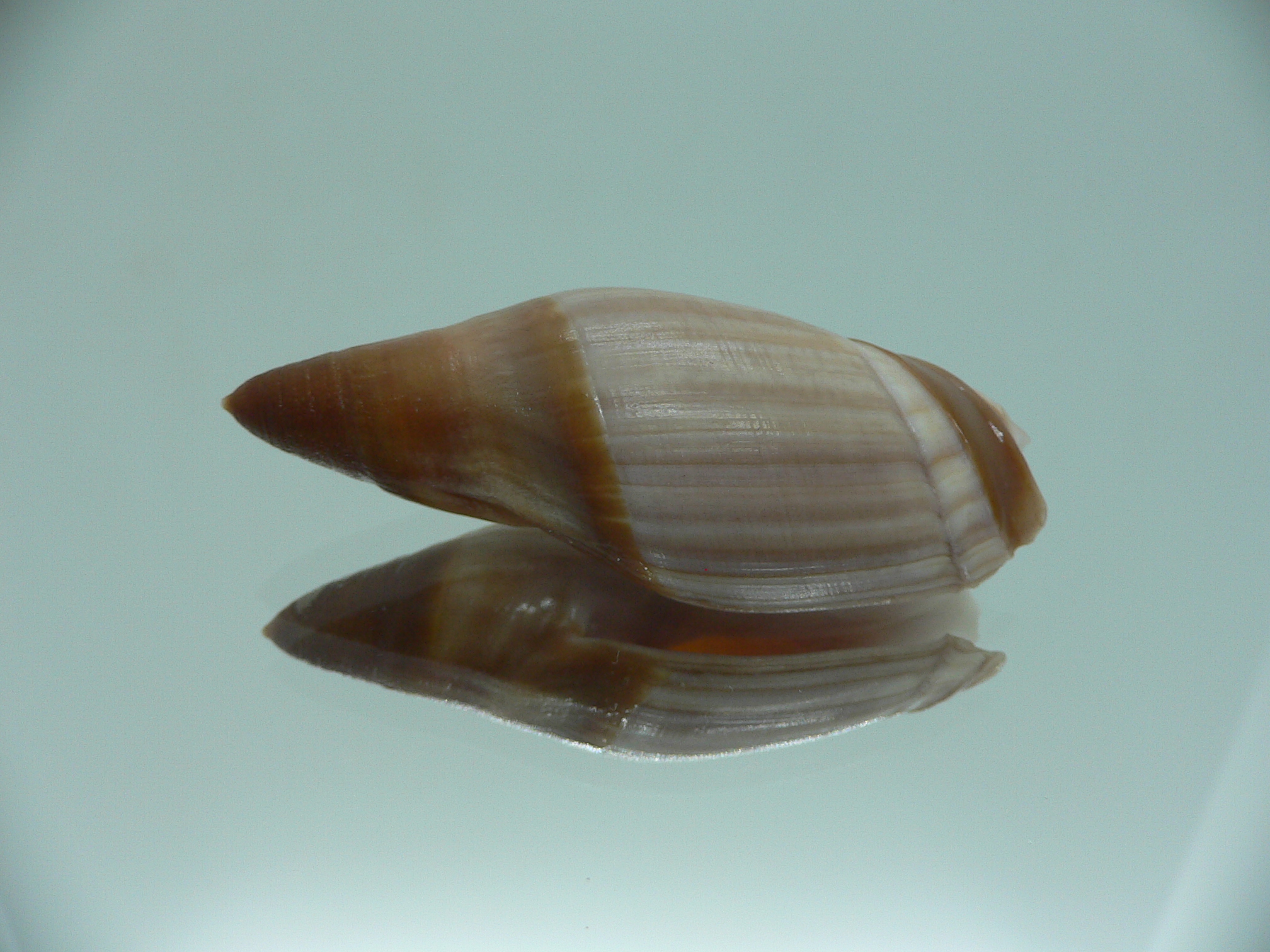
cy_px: 476
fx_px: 1284
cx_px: 635
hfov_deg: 52.6
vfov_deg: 40.7
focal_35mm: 35
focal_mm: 4.6
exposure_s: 1/60
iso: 80
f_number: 2.8
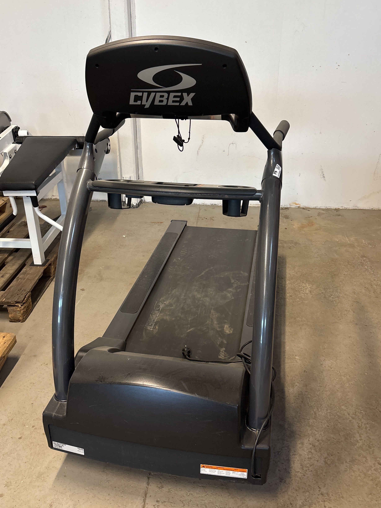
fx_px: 470
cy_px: 240
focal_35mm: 32
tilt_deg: -23.3
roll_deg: -0.7
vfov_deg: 56.8
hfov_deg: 44.1
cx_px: 177
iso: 250
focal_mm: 5.96
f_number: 1.6
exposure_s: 1/50
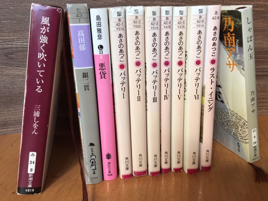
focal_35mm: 30
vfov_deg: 46.8
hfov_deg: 60.0
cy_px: 98
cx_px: 138
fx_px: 232
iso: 40
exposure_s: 1/120
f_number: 2.2
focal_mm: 4.15
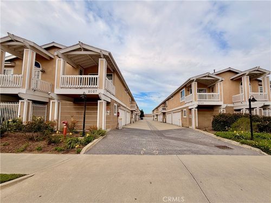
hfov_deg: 102.1
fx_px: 110
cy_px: 102
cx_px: 136
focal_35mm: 14
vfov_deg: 85.7
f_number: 2.2
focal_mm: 2.22
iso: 20
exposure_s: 1/1105
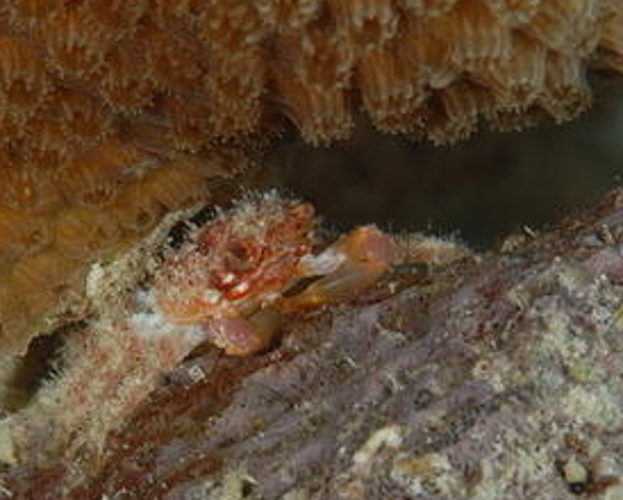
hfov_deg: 5.6
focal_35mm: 345
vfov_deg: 4.5
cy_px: 364
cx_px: 227
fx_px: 6372
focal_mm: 105
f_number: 22
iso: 100
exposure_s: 1/250
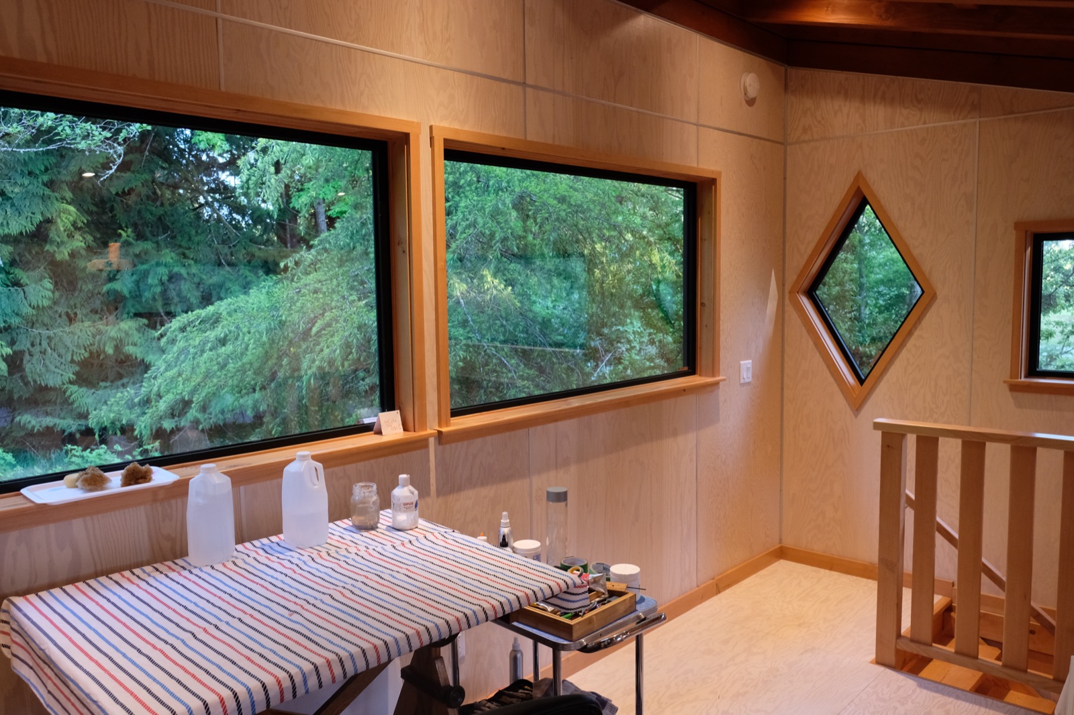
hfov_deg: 67.4
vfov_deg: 47.9
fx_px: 805
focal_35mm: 27
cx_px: 537
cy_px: 358
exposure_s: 1/60
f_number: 4
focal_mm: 18
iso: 1600
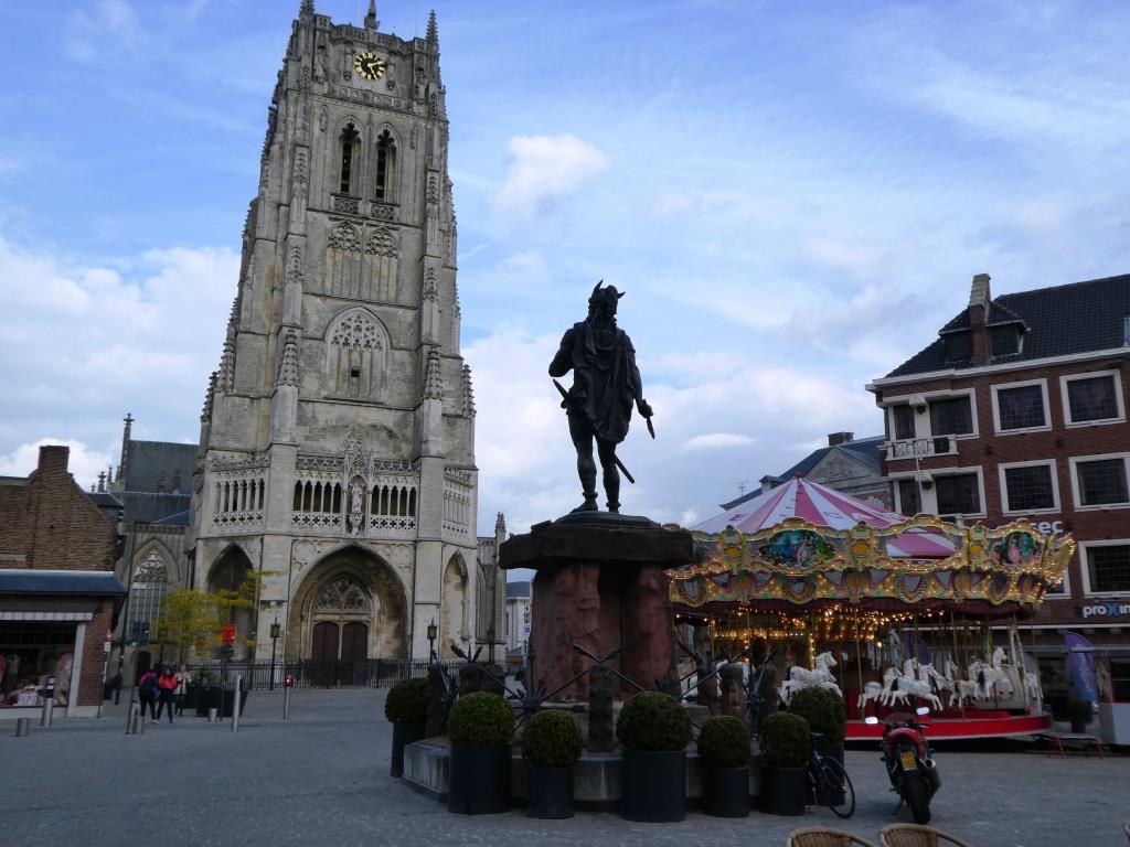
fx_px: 1012
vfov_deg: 45.4
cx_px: 565
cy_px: 424
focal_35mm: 31
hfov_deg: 58.4
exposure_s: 1/640
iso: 80
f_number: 3.5
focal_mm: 5.4
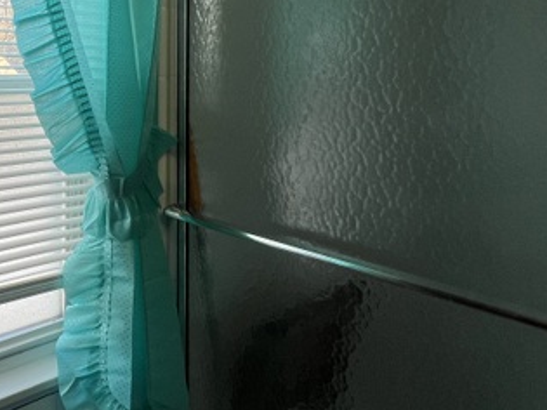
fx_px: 521
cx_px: 38
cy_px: 69
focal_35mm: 33
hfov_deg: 48.5
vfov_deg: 40.7
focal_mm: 1.57
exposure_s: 1/120
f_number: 1.8
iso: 40
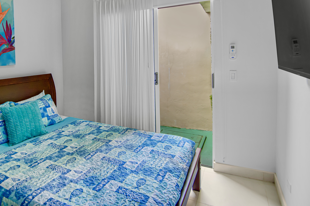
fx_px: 198
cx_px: 106
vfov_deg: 53.4
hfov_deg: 74.0
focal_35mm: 23
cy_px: 60
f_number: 4
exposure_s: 1/40
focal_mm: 16
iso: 320
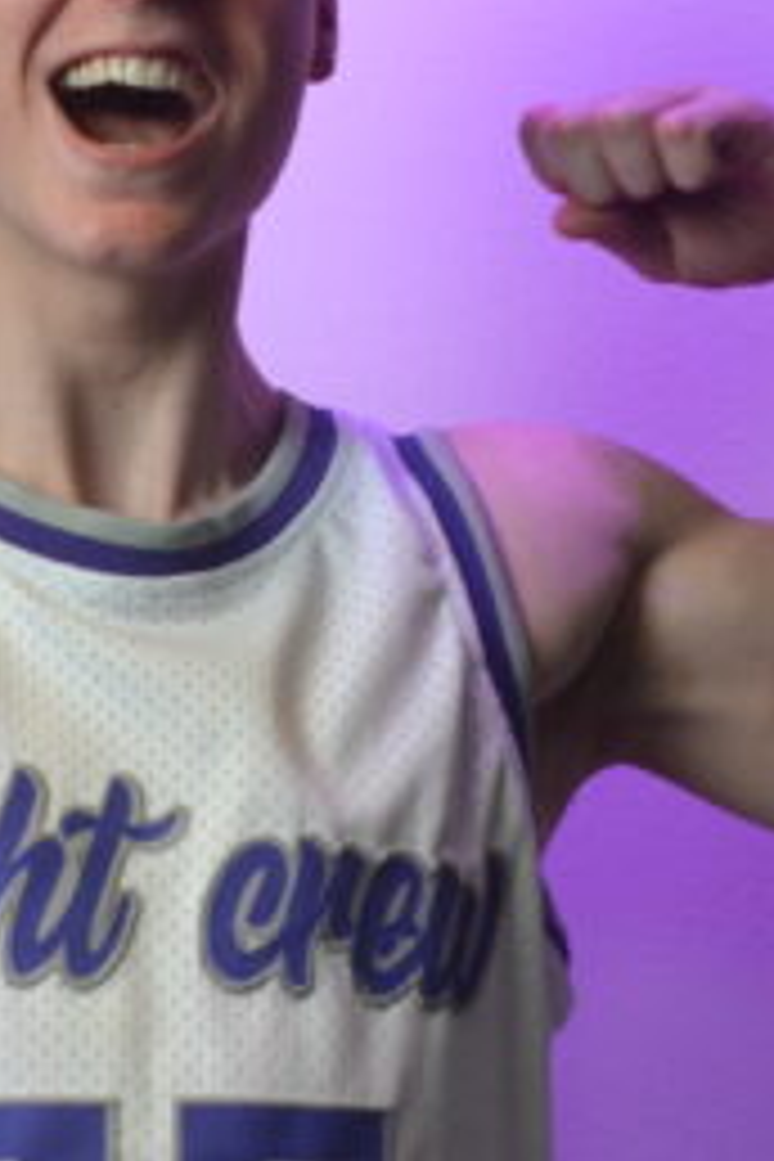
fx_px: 3450
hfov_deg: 12.7
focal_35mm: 107
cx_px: 16
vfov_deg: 19.0
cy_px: 338
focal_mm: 18
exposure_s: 1/60
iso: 400
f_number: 4
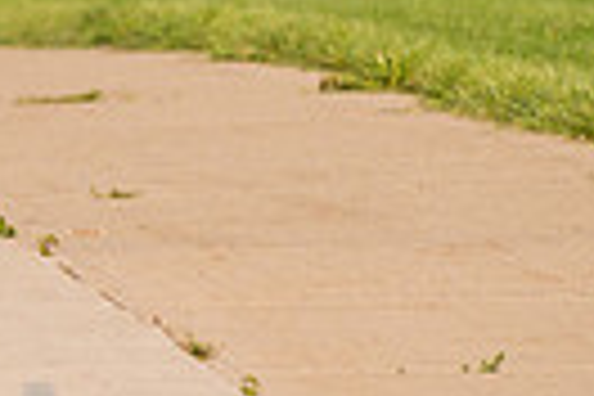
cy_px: -88
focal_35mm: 877
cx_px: -477
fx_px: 14469
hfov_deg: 2.3
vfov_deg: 1.6
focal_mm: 200
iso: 400
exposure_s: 1/2000
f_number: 5.6
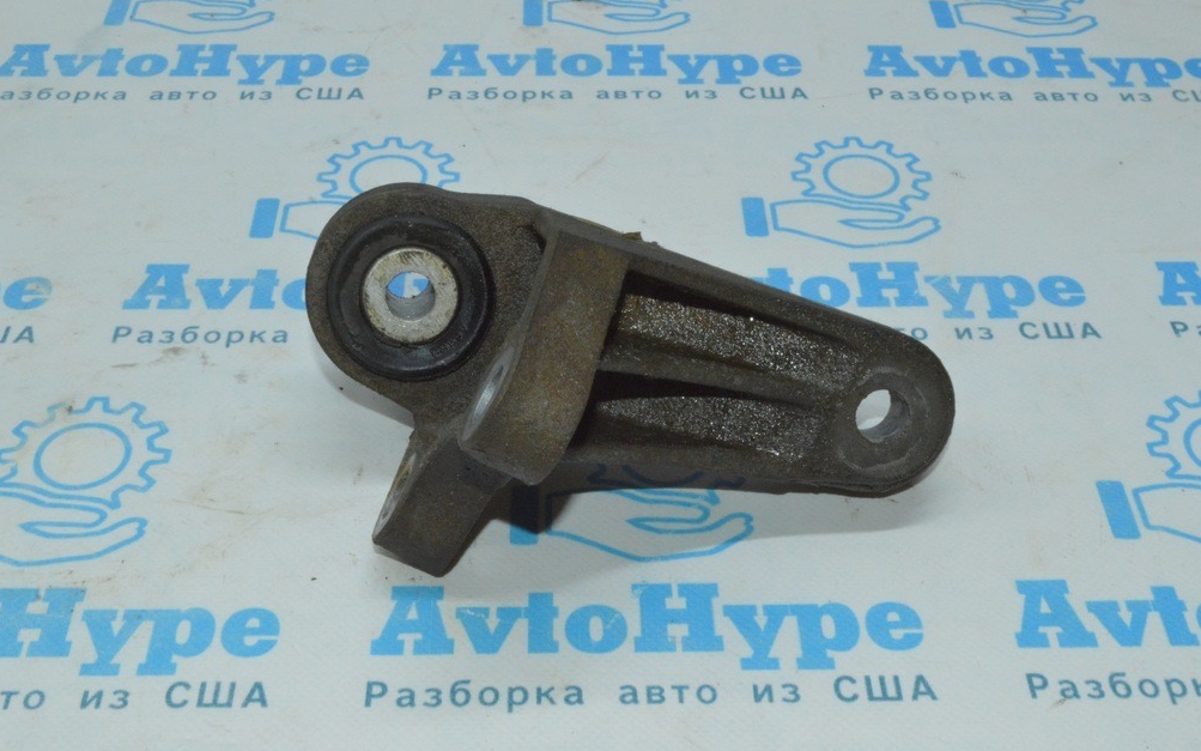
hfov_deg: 38.2
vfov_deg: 24.4
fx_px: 1735
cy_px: 348
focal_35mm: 53
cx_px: 589
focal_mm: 34
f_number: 29
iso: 3200
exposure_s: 1/25
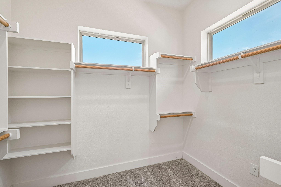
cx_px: 140
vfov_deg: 72.0
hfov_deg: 95.0
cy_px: 94
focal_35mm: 16
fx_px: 129
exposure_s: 1/60
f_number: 8
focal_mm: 16.5
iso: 400
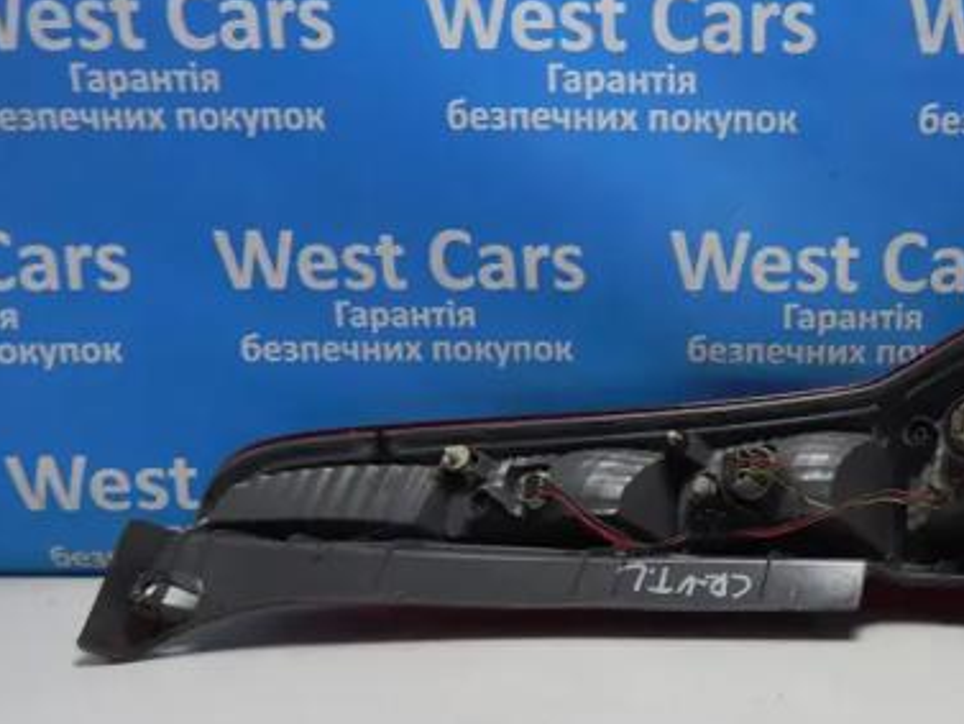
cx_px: 767
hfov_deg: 45.5
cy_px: 509
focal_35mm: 39
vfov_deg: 36.3
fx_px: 1086
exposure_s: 1/50
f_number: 3
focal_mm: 4
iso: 125
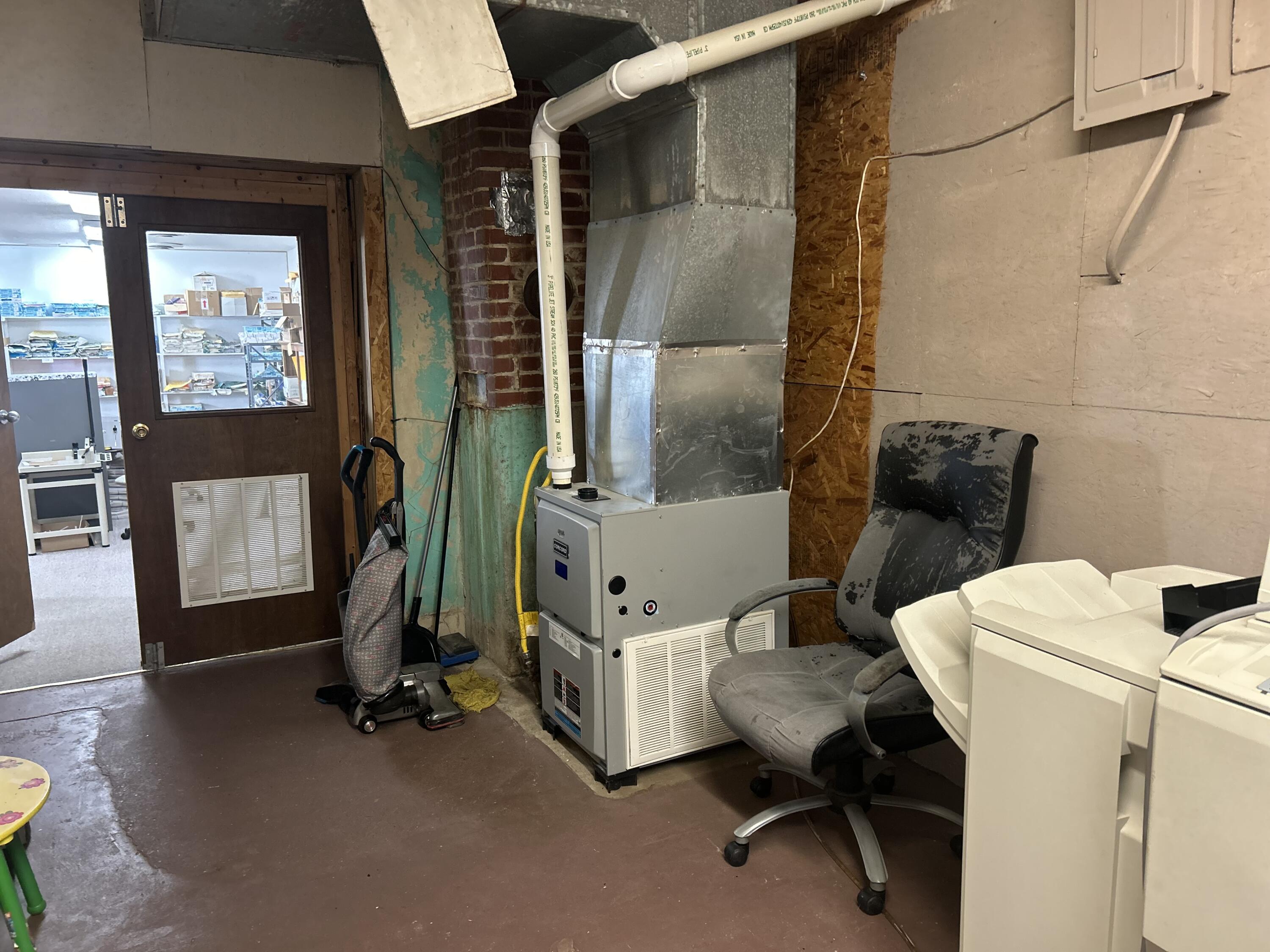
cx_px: 635
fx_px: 954
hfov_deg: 67.3
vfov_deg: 53.1
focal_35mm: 26
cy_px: 476
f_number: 1.5
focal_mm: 5.7
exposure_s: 1/60
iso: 250
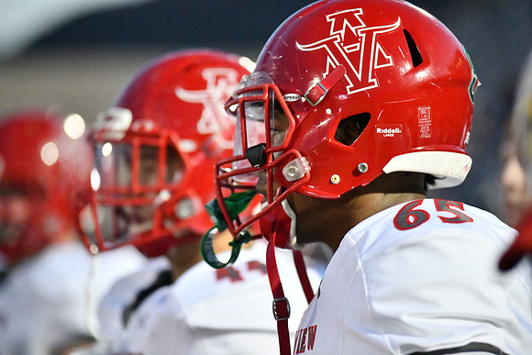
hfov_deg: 10.3
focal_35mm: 200
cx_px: 266
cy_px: 178
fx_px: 2956
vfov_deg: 6.9
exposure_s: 1/3200
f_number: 3.2
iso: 20000
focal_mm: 200
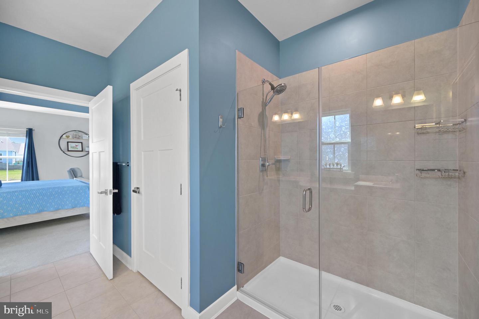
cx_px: 240
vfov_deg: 81.1
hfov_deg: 104.3
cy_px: 160
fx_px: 186
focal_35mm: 14
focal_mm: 14
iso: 200
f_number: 5
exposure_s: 1/25
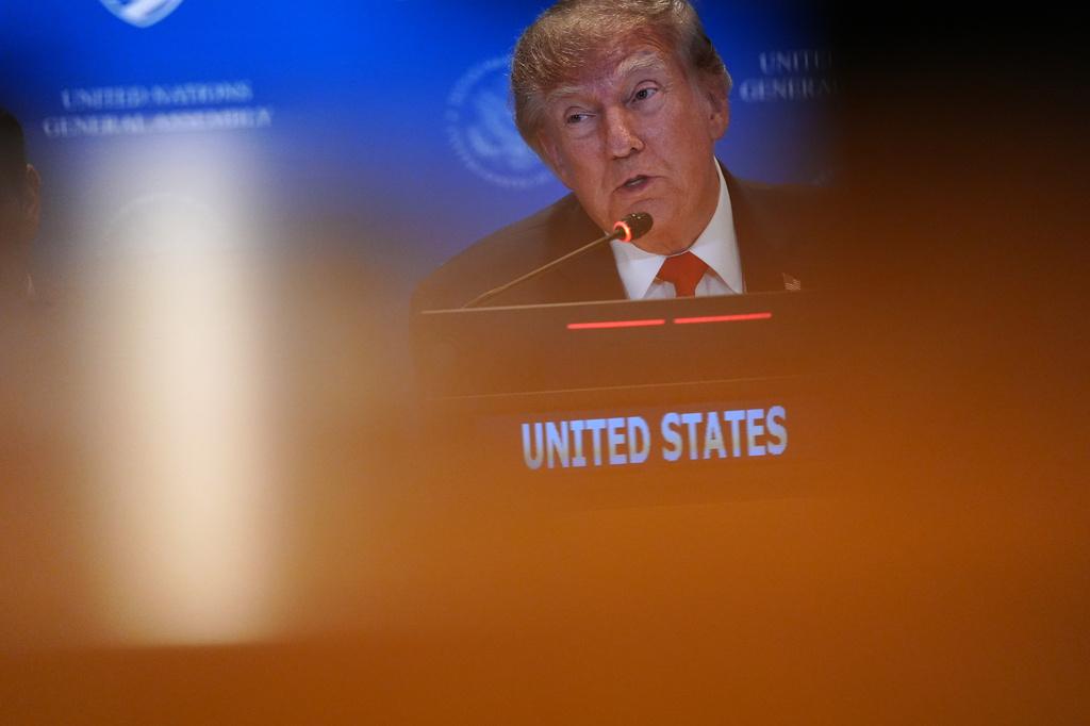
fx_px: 4237
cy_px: 363
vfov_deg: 9.8
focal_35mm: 140
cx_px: 545
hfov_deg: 14.7
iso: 4000
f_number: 2.8
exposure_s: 1/500
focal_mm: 140
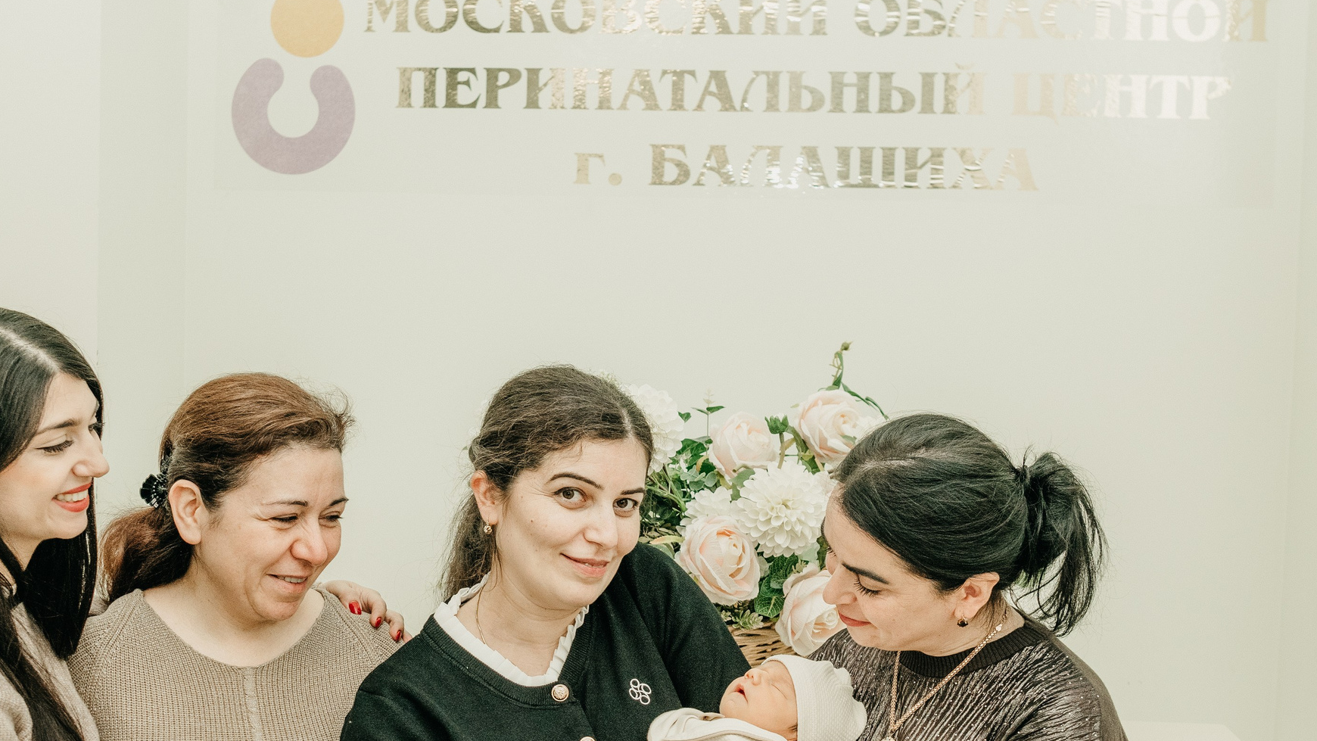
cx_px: 600
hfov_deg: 42.1
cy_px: 517
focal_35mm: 49
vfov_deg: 24.3
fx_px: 1711
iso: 320
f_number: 4
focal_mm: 24
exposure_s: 1/160
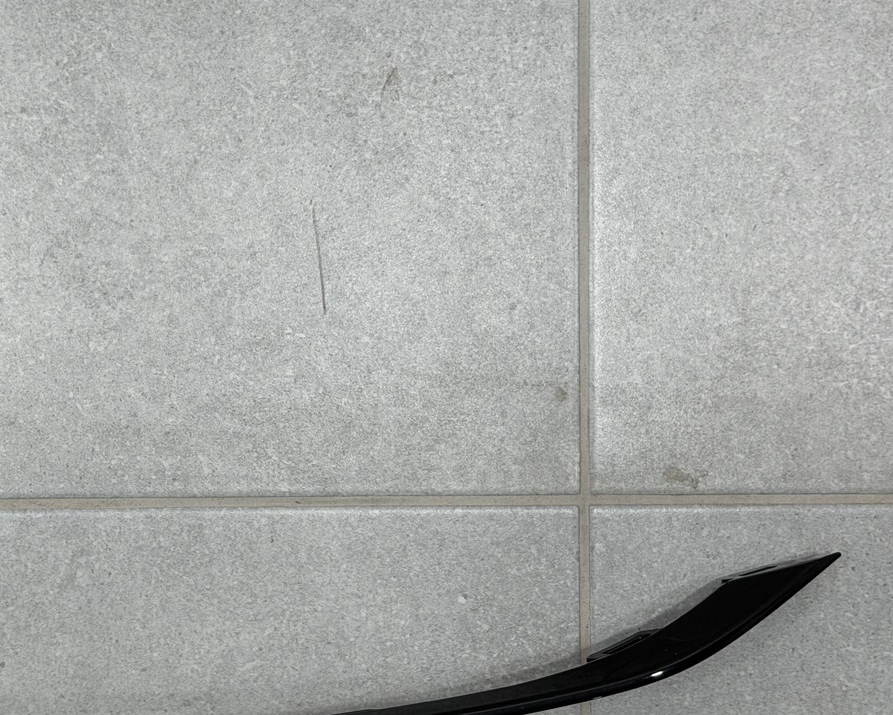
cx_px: 120
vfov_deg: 16.5
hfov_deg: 20.3
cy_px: 385
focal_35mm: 93
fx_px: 2458
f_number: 1.78
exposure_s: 1/172
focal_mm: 6.76
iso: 50
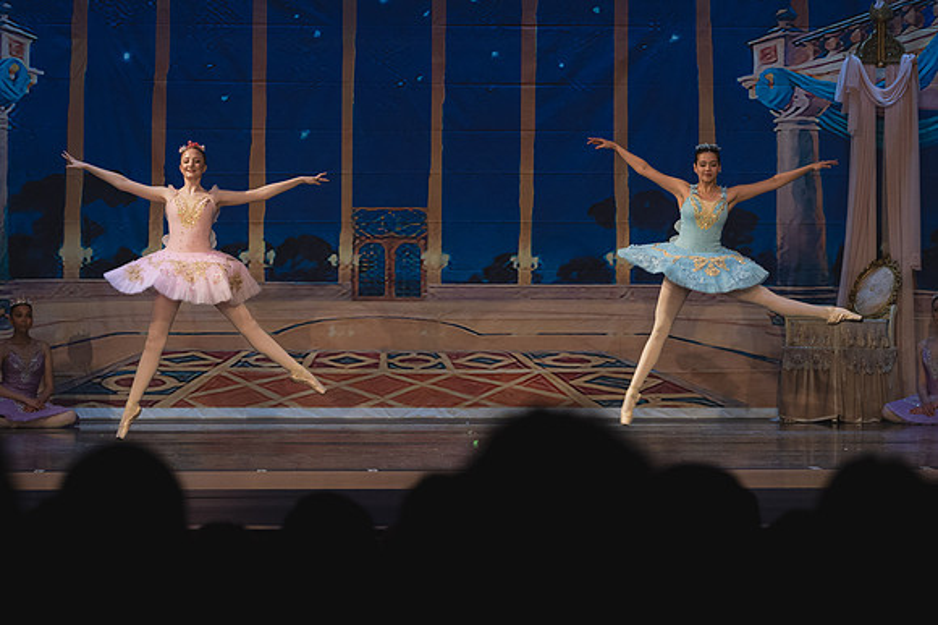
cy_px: 356
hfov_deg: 11.8
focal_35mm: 174
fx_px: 4540
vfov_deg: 7.9
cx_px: 502
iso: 1400
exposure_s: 1/320
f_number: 4
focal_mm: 102
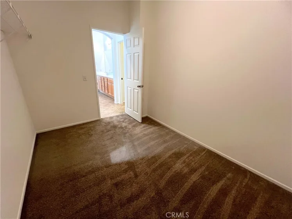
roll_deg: -1.9
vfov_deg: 89.9
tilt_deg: -19.5
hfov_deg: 106.2
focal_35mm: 13
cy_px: 110
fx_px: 110
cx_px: 146
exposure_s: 1/60
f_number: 1.8
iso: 400
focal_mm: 1.57
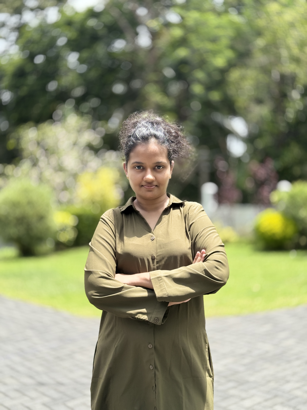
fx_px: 568
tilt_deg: -2.0
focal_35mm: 48
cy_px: 205
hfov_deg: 30.3
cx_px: 154
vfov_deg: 39.7
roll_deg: +1.9
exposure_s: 1/1608
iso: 80
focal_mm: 6.76
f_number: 1.78
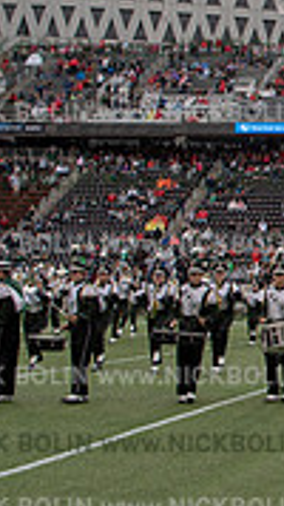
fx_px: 1099
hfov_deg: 12.7
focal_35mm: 82
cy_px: 246
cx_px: 591
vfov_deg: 25.9
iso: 250
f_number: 3.5
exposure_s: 1/800
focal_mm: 24
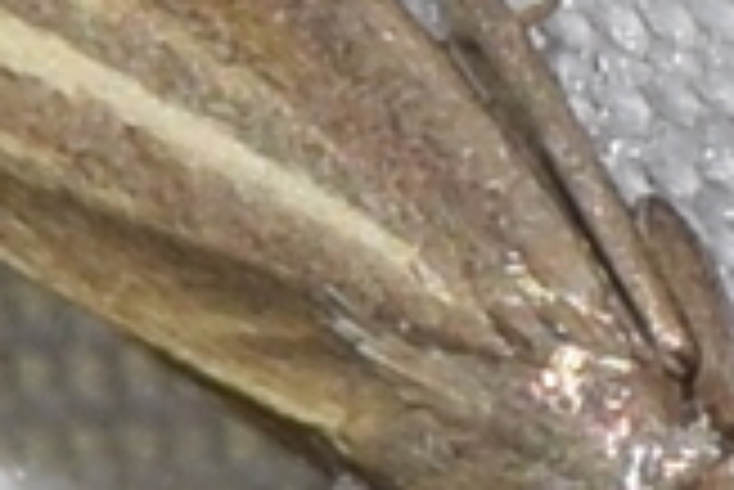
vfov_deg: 1.1
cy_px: 108
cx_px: 25
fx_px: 25182
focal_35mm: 1234
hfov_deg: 1.7
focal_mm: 140
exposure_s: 1/160
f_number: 13
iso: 100
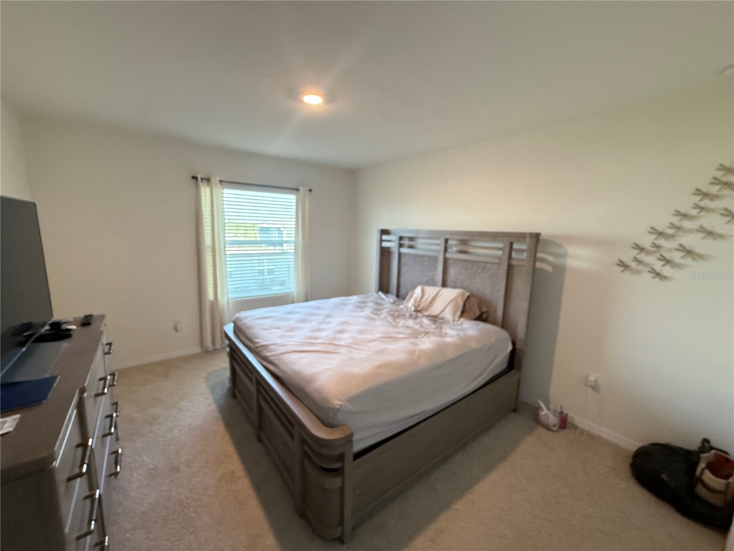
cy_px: 276
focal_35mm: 14
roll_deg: -1.4
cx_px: 367
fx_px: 297
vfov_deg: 85.7
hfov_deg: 102.1
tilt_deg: -9.4
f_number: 2.2
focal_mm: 2.22
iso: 640
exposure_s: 1/120
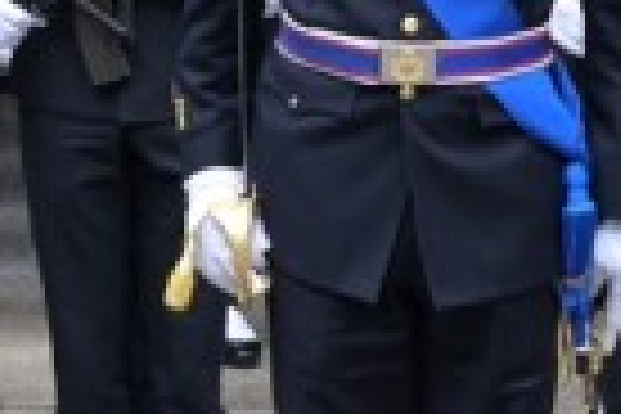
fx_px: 5261
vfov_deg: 4.4
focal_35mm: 305
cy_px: -569
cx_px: 22
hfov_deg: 6.7
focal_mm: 41
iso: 200
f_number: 5.6
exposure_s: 1/60
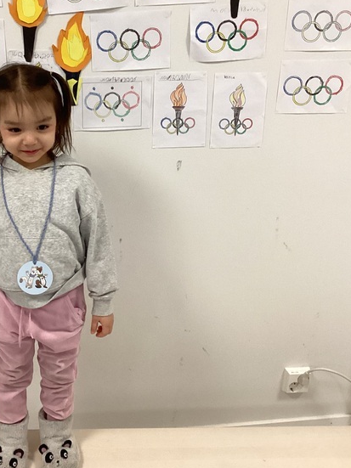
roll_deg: -2.1
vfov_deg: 41.8
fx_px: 609
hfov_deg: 31.9
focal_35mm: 45
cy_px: 179
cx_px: 111
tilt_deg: -17.5
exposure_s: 1/50
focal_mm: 3.3
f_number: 2.4
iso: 250
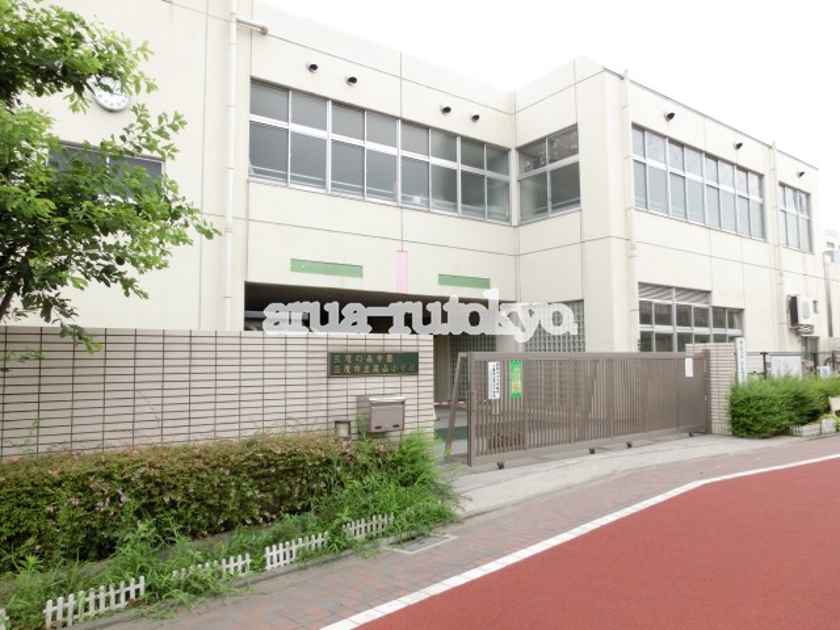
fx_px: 582
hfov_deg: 71.6
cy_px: 315
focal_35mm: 24
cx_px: 420
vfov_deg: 56.8
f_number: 3
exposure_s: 1/250
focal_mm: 4.24
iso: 80
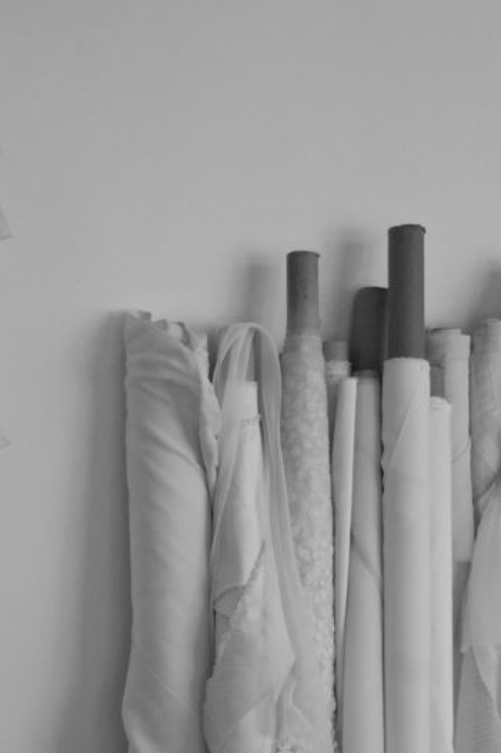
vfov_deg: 20.0
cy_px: 497
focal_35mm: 102
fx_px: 2130
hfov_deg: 13.4
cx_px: 209
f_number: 4.8
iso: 400
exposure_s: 1/160
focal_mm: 35
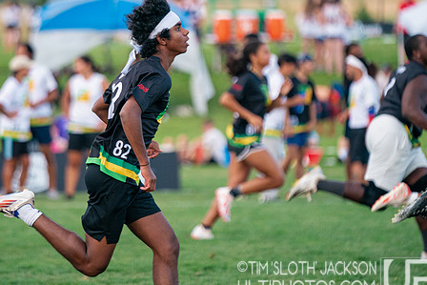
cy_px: 99
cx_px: 154
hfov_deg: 6.7
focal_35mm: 306
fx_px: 3630
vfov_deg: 4.5
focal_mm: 200
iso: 1600
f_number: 2.8
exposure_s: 1/2500
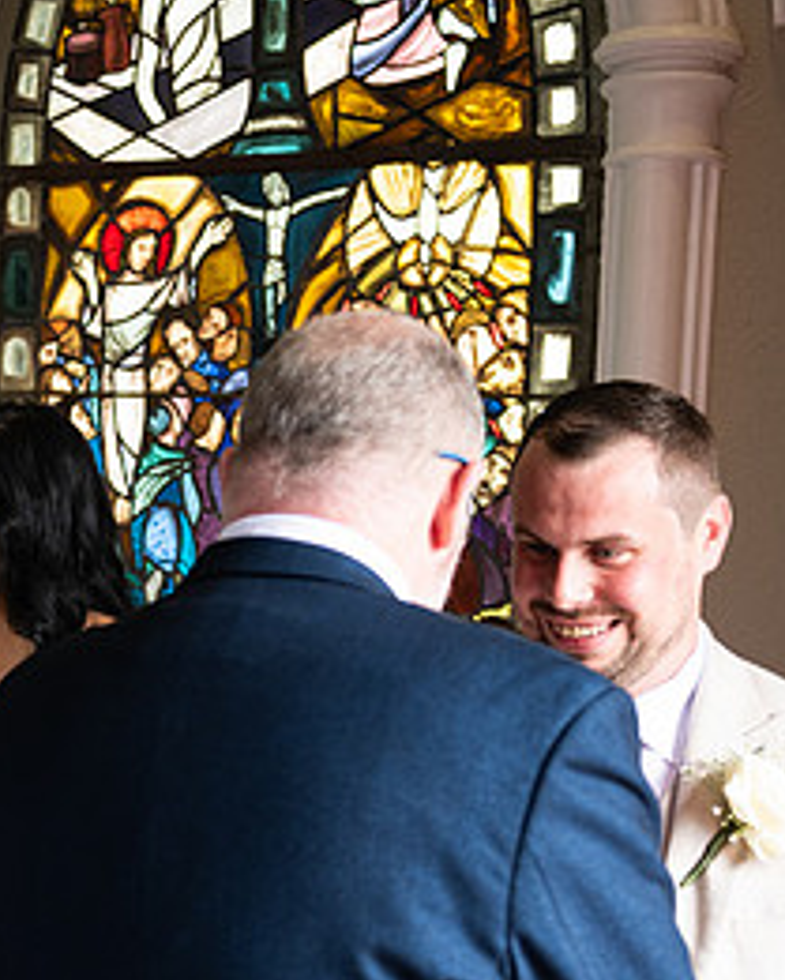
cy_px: 689
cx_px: -41
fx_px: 2119
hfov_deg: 20.2
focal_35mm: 73
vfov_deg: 25.8
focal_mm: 35
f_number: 3.5
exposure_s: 1/160
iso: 640
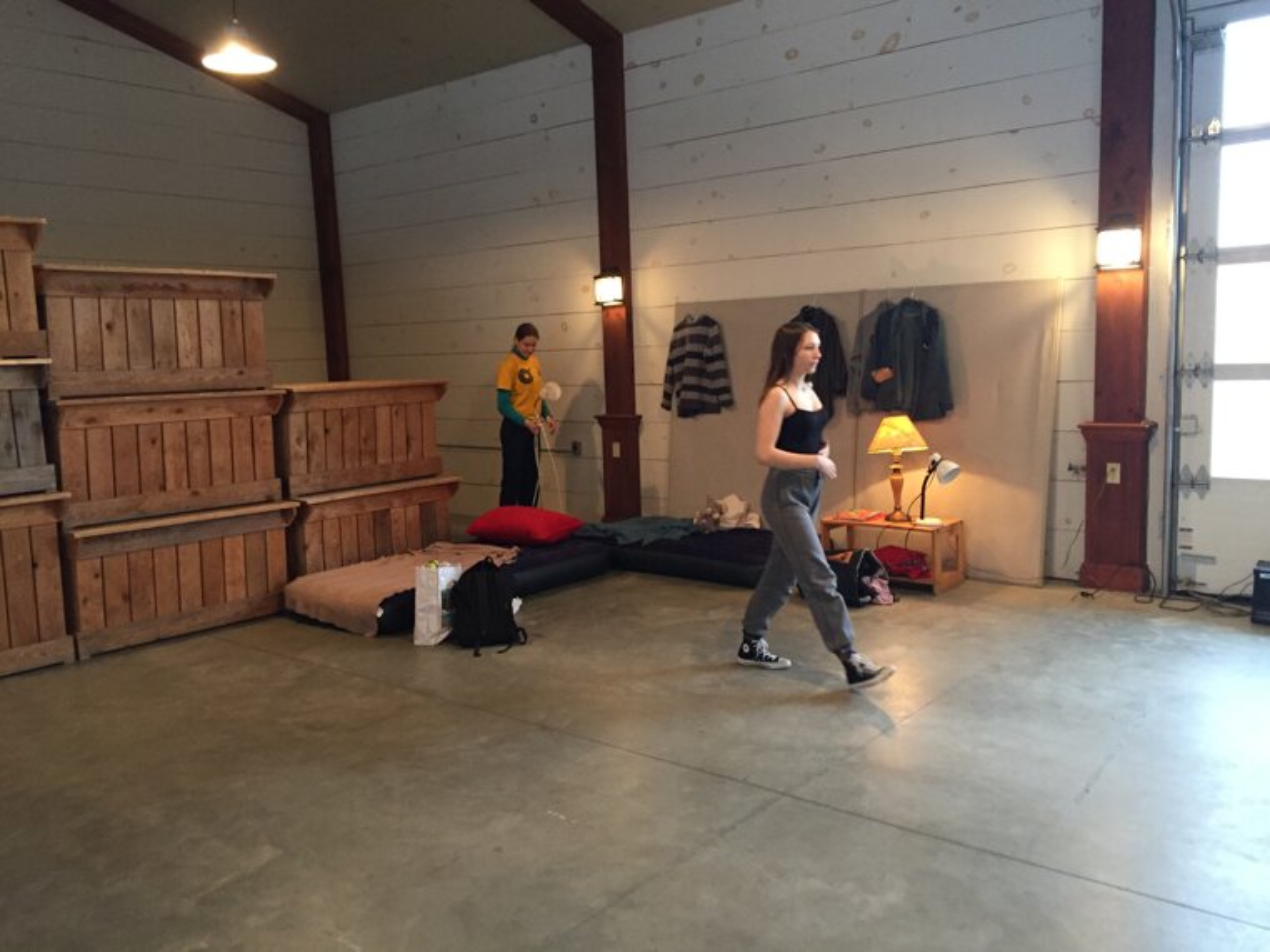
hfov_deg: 61.7
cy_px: 476
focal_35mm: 29
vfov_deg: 48.2
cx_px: 635
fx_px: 1064
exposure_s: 1/30
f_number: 2.2
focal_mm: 4.15
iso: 200
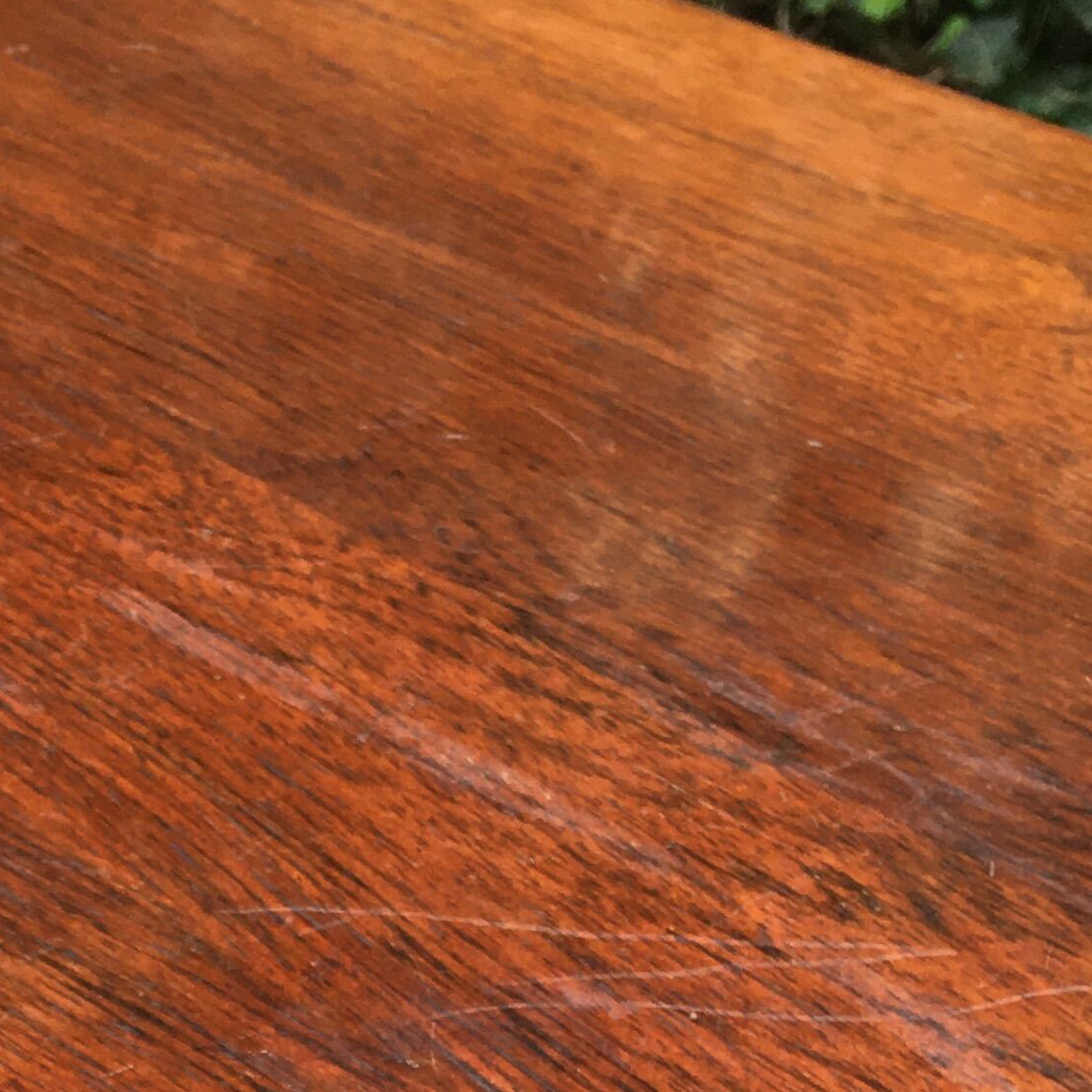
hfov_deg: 18.5
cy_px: 1528
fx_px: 3319
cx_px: 190
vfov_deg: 17.2
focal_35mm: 93
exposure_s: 1/100
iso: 32
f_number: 2.2
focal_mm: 4.15
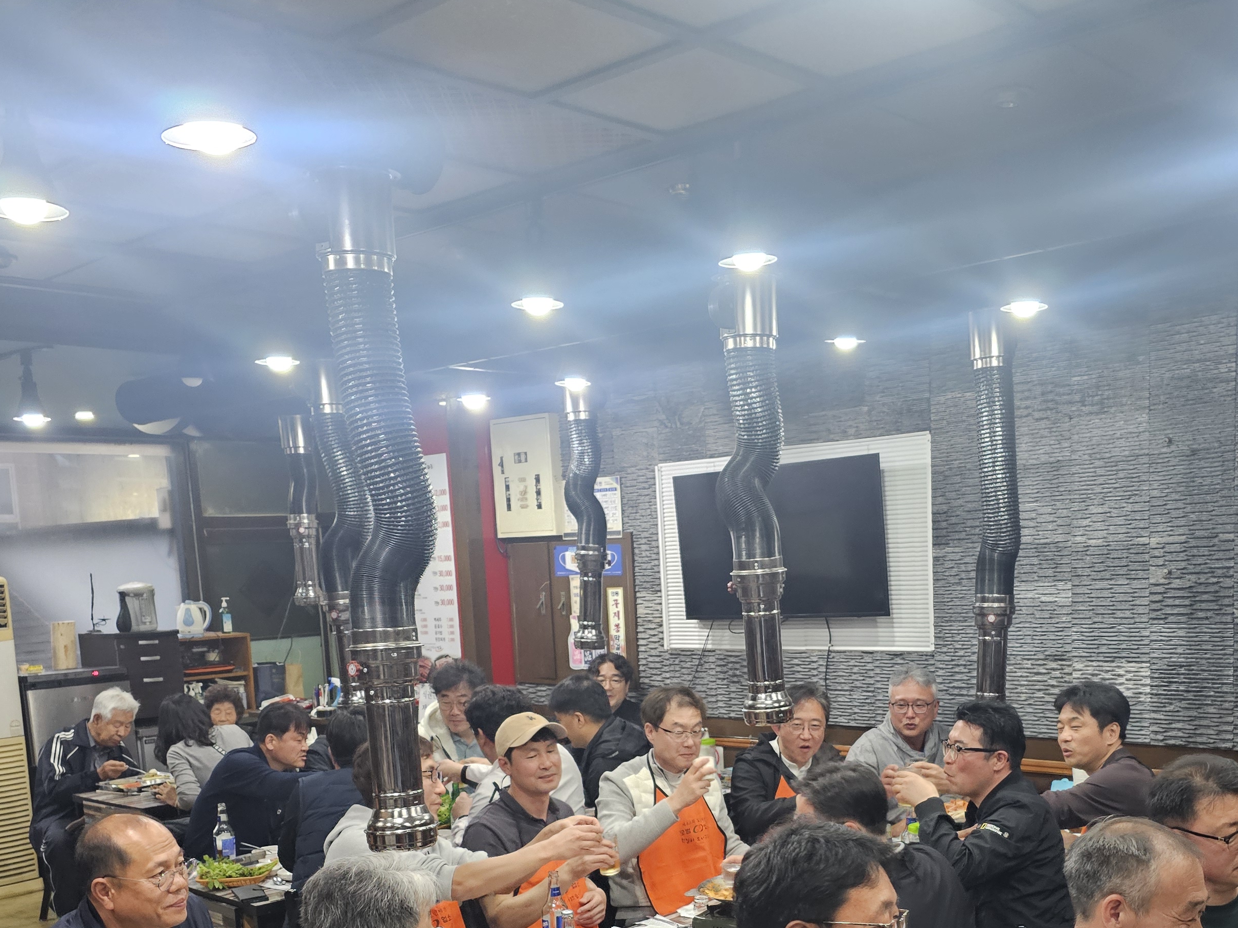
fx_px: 1359
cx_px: 733
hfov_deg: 48.7
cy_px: 720
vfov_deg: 36.6
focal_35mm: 38
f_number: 1.7
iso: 640
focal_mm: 6.3
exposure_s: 1/120
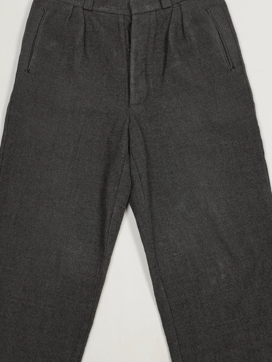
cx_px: 131
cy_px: 243
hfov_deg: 19.4
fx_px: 796
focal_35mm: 76
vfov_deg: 25.5
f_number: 3.5
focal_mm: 32
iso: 400
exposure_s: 1/100
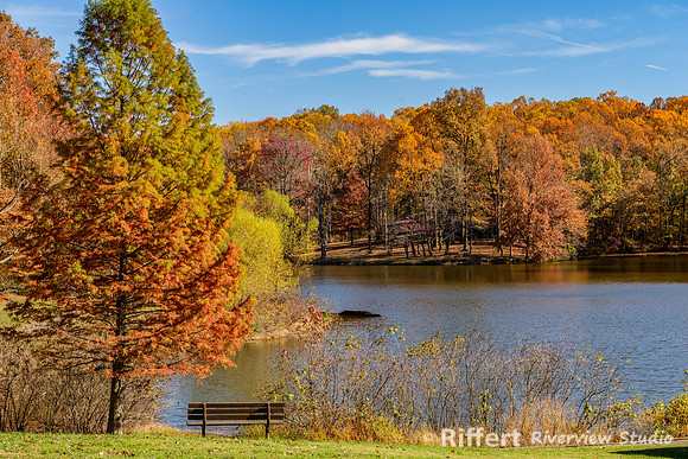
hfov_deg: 28.8
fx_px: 1338
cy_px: 230
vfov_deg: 19.5
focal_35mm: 70
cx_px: 344
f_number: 9
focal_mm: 70
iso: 200
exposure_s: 1/200
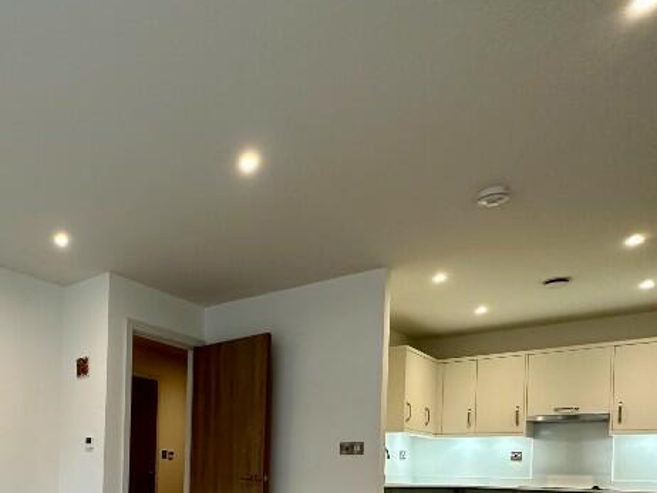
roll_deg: -2.0
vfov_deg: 40.8
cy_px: 472
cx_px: 137
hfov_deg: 54.5
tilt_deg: -0.2
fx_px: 589
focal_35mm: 31
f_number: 2.2
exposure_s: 1/100
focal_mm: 2.22
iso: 200
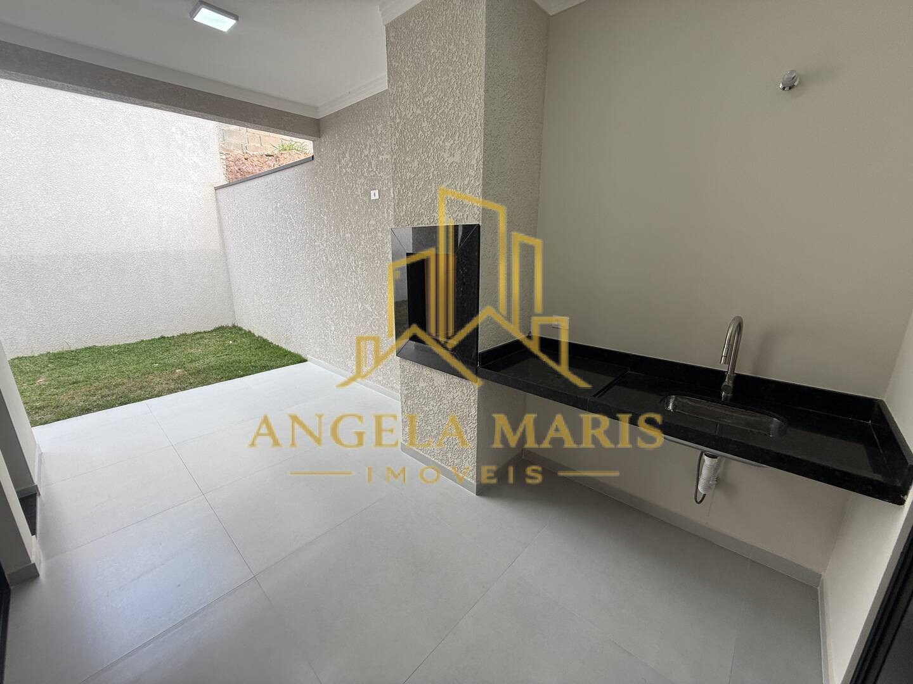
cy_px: 342
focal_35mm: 14
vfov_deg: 85.7
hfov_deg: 102.1
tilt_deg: -13.7
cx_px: 456
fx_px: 369
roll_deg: +0.5
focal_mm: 2.22
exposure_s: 1/181
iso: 50
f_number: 2.2
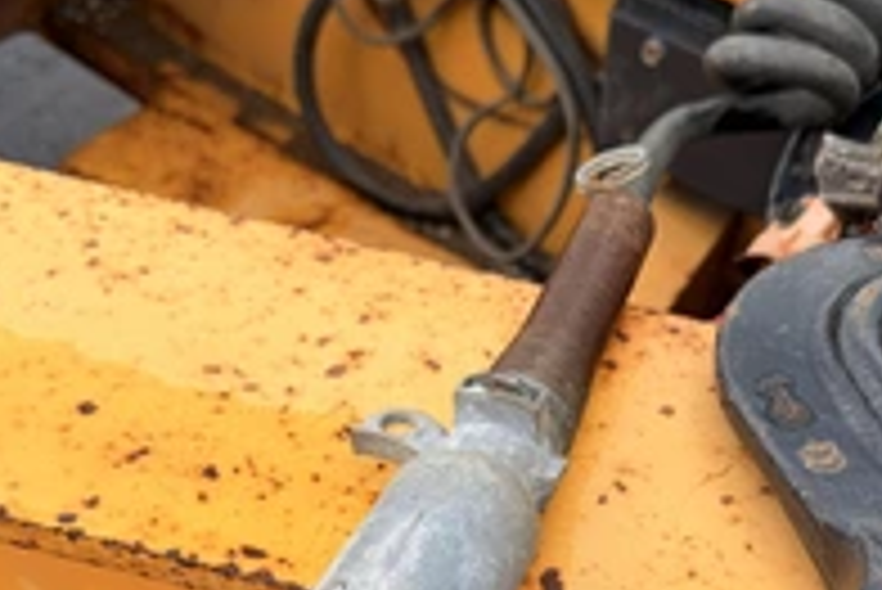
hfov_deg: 38.7
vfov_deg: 25.3
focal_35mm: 51
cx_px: 526
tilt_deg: -47.1
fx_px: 1250
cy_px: 585
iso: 80
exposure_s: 1/878
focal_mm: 6.76
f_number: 1.78
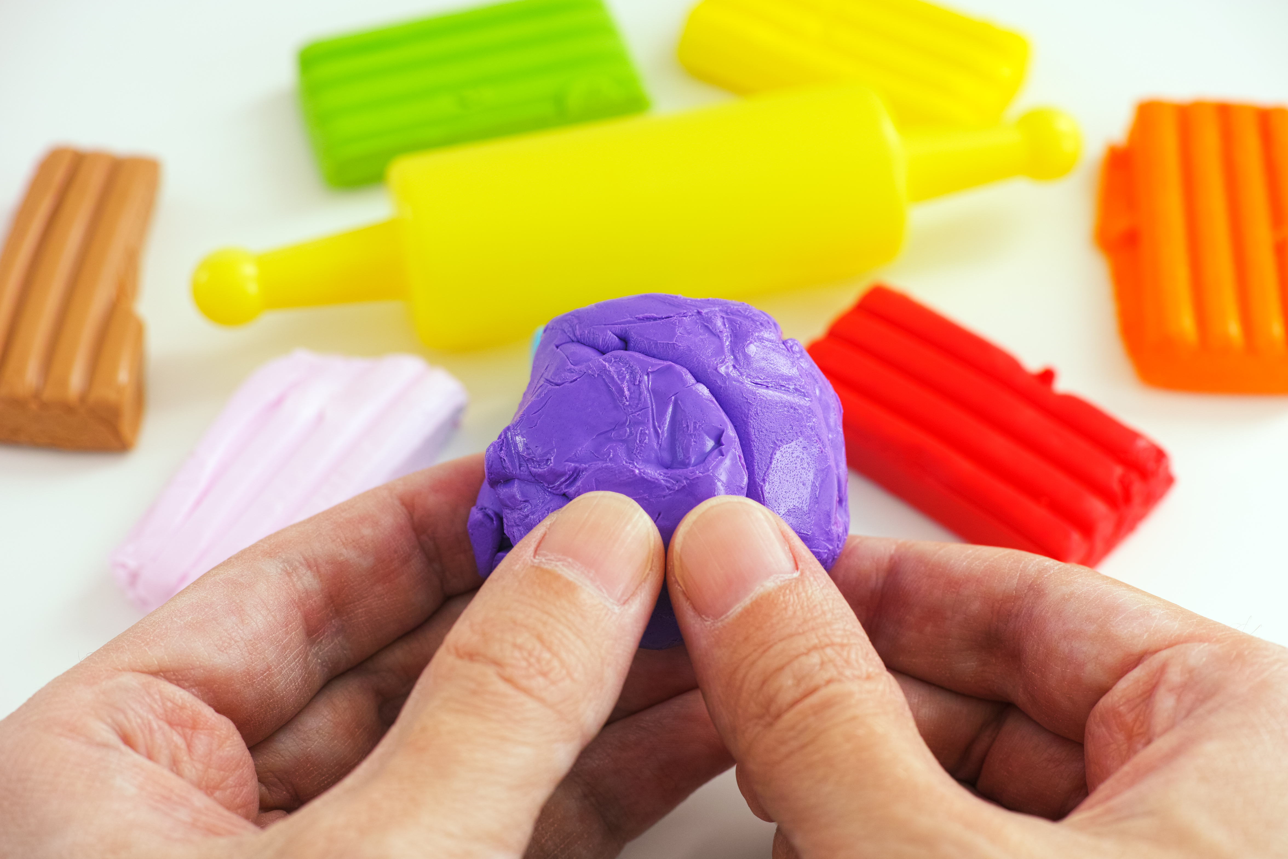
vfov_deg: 18.2
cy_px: 430
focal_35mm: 75
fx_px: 2683
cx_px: 644
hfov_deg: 27.0
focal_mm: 50
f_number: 5.6
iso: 100
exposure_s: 1/30
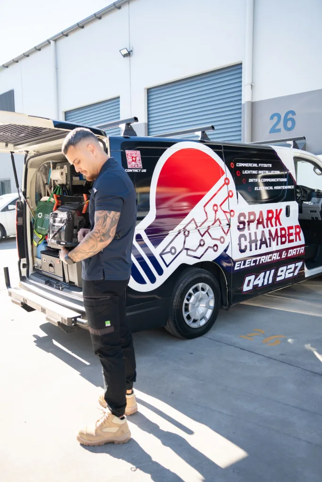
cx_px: 161
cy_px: 241
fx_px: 389
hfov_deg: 45.0
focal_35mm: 29
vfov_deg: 63.7
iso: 200
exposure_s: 1/500
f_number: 2.8
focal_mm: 29
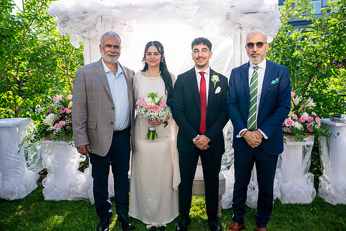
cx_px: 173
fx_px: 269
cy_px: 116
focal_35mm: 28
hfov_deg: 65.5
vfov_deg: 46.4
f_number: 3.5
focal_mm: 28
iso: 200
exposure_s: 1/640
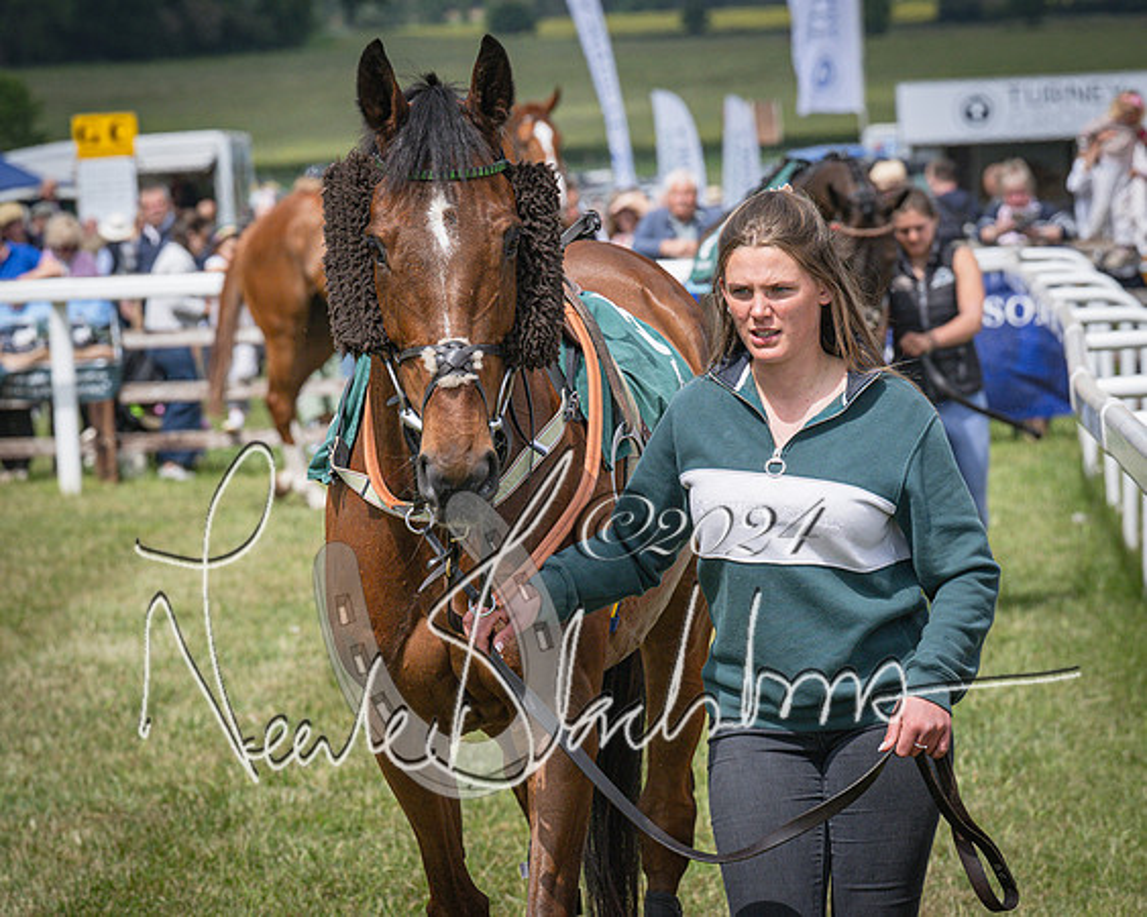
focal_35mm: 197
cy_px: 481
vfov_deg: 7.9
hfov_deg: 9.8
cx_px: 423
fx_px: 6671
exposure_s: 1/3200
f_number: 5
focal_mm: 102
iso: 400
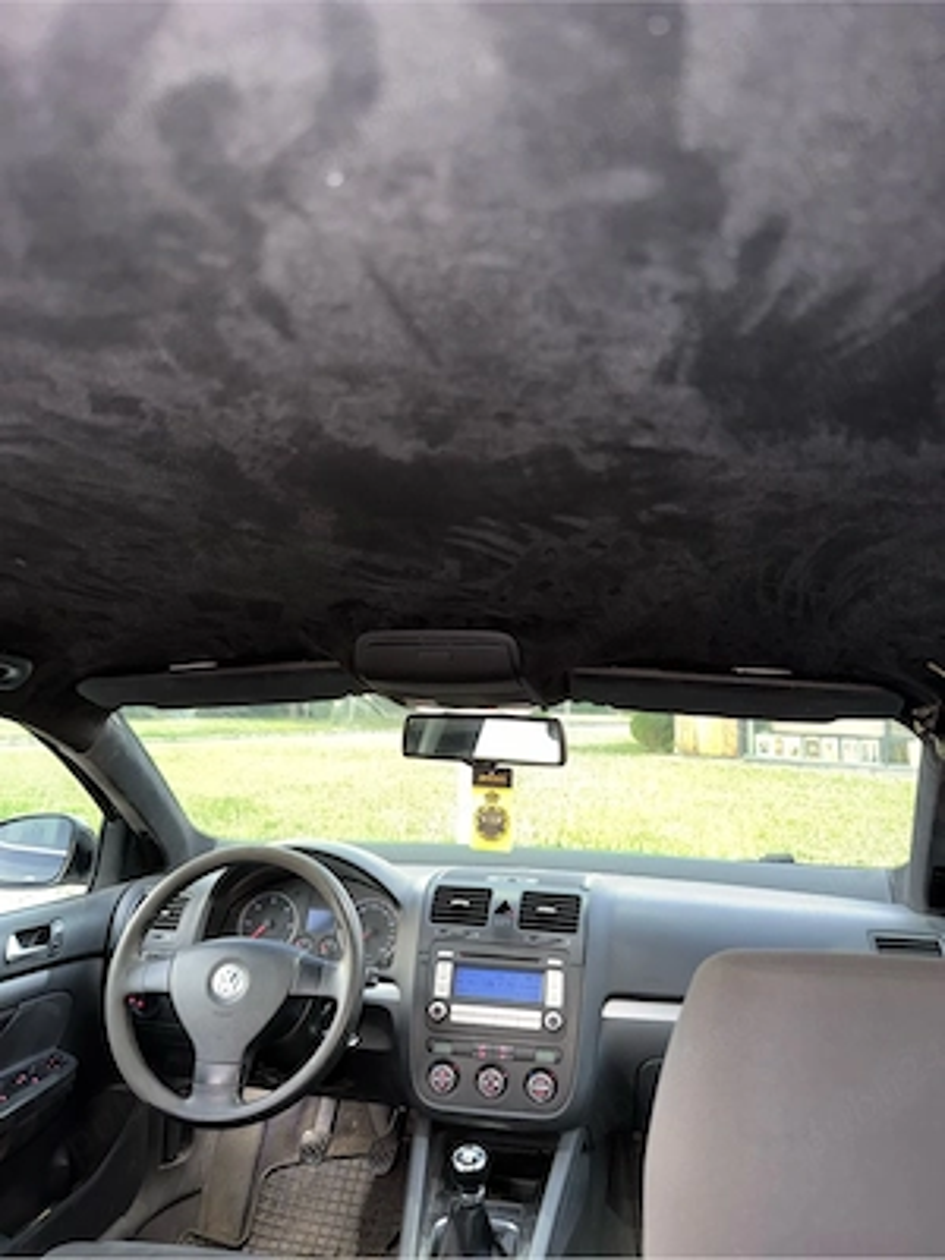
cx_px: 472
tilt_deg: +3.6
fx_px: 874
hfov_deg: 56.8
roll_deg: -0.5
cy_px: 630
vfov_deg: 71.6
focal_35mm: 24
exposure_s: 1/4
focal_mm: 6.76
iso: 125
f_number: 1.78
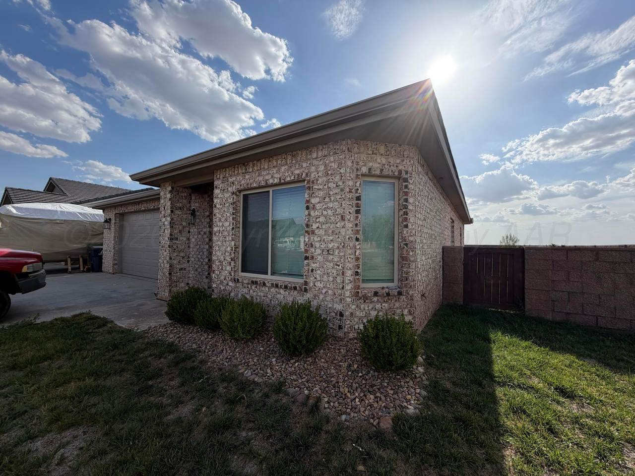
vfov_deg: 85.7
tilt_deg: +0.6
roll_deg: +0.7
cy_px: 238
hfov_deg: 102.1
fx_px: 257
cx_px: 318
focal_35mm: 14
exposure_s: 1/1211
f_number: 2.2
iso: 20
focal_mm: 2.22
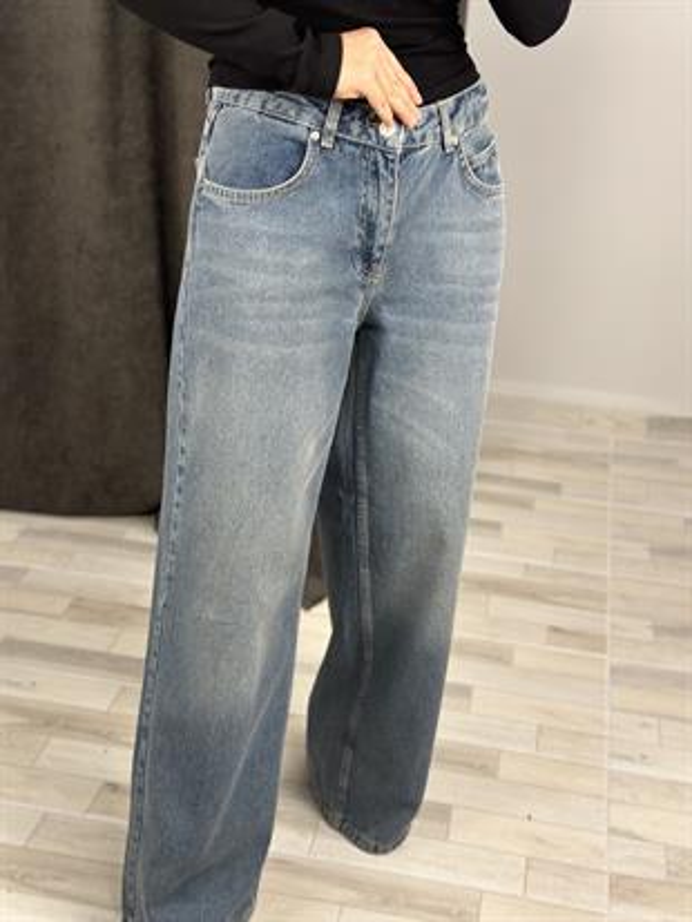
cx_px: 346
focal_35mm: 48
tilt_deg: -45.2
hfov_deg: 30.3
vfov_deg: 39.6
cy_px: 461
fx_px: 1279
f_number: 1.78
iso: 250
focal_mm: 6.86
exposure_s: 1/100
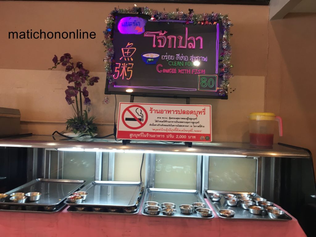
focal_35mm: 29
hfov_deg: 61.7
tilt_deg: +0.1
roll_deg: -0.9
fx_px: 265
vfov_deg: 48.2
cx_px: 158
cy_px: 118
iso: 100
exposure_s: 1/33
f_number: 2.2
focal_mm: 4.15
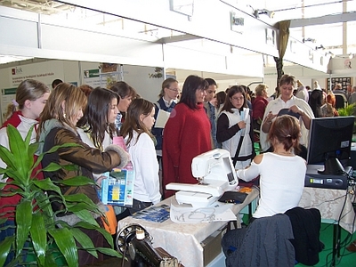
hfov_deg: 54.0
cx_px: 178
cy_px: 134
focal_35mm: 34
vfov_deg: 41.8
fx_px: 350
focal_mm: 5.6
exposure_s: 1/60
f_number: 2.7
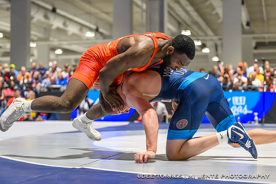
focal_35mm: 85
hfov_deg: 23.9
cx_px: 165
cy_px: 99
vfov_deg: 16.1
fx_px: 650
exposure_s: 1/800
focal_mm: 70
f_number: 2.8
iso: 10000
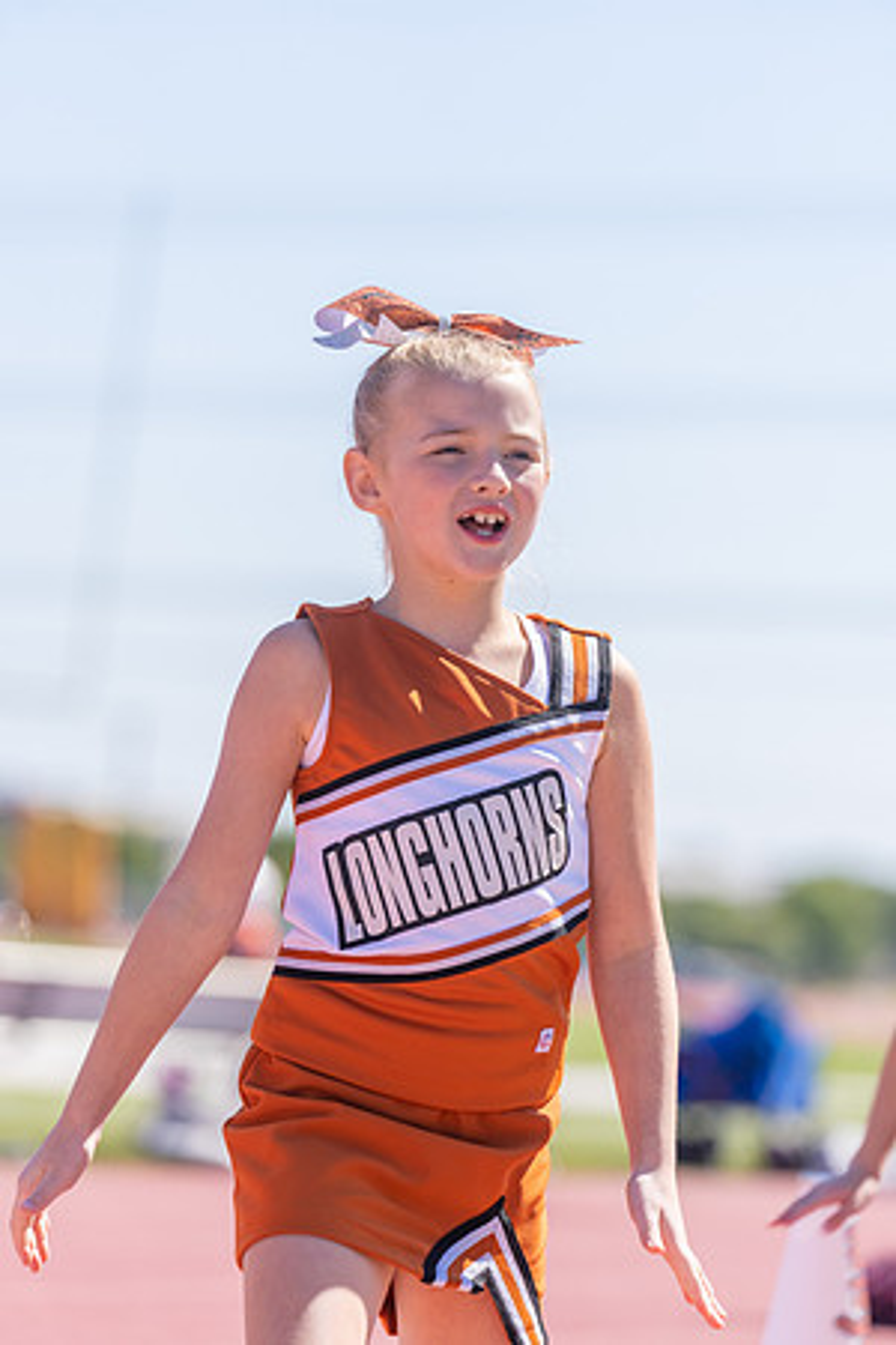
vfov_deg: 11.5
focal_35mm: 179
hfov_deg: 7.7
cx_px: 448
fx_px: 6682
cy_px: 672
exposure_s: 1/1000
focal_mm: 179
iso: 125
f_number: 4
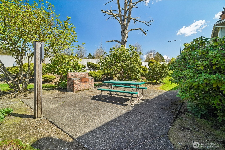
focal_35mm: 16
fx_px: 100
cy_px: 75
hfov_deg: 96.7
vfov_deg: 73.7
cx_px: 112
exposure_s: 1/1000
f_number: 8
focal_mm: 16
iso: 1600
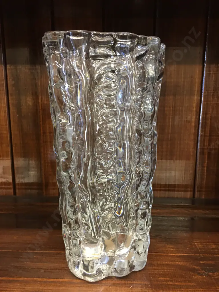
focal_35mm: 29
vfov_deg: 61.7
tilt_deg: -10.7
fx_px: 245
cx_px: 110
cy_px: 146
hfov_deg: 48.2
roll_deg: -0.9
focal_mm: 4.15
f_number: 2.2
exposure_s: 1/10
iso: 80
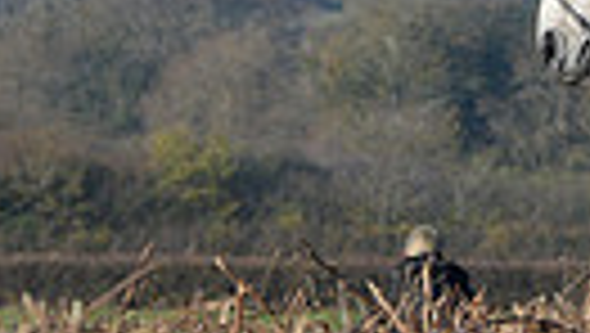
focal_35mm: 810
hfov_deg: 2.7
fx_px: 12685
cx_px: 1072
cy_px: 140
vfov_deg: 1.5
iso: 1000
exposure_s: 1/1250
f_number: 9
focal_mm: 175
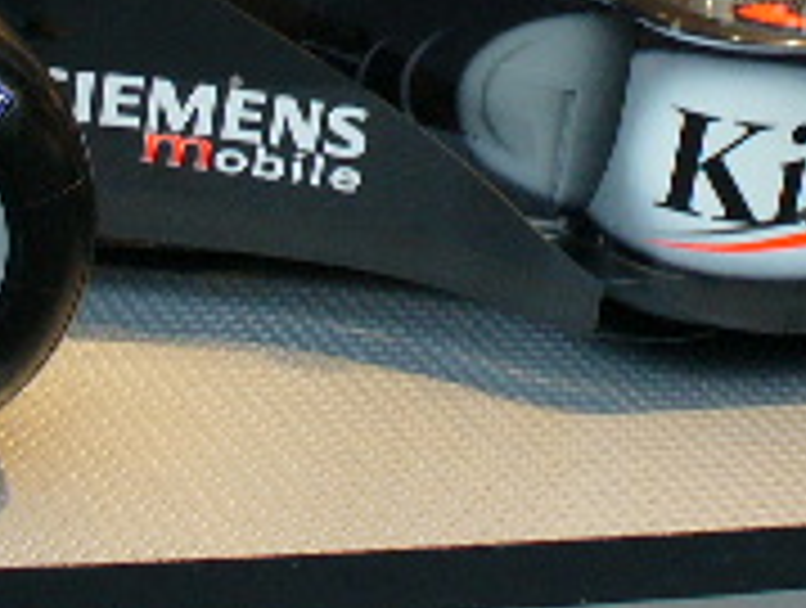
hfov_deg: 14.9
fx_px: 3080
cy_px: -81
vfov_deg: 11.1
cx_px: 473
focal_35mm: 132
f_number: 2.8
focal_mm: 6.1
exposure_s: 1/80
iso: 100
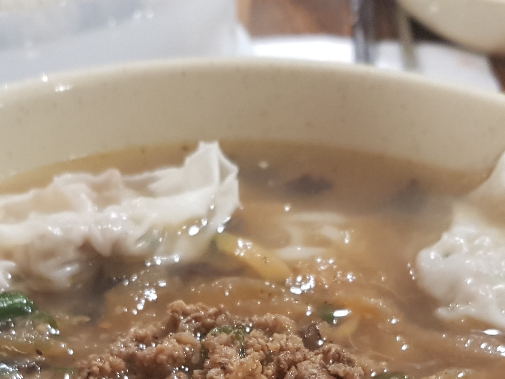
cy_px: 448
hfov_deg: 29.4
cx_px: 245
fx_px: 963
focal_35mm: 66
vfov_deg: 20.8
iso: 250
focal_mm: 4.2
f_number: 1.7
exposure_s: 1/20
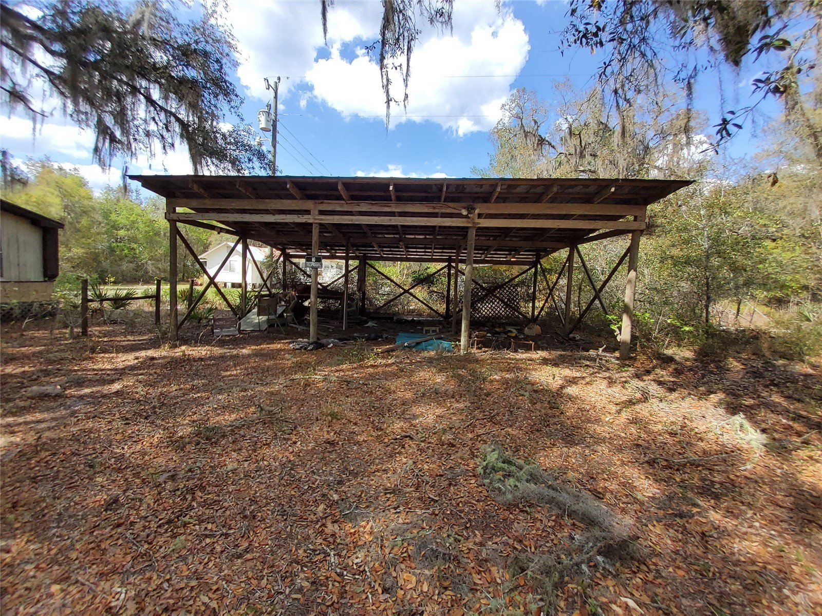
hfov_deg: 106.2
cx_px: 411
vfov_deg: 89.9
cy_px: 308
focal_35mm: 13
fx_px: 309
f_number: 2.2
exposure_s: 1/661
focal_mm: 1.13
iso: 50
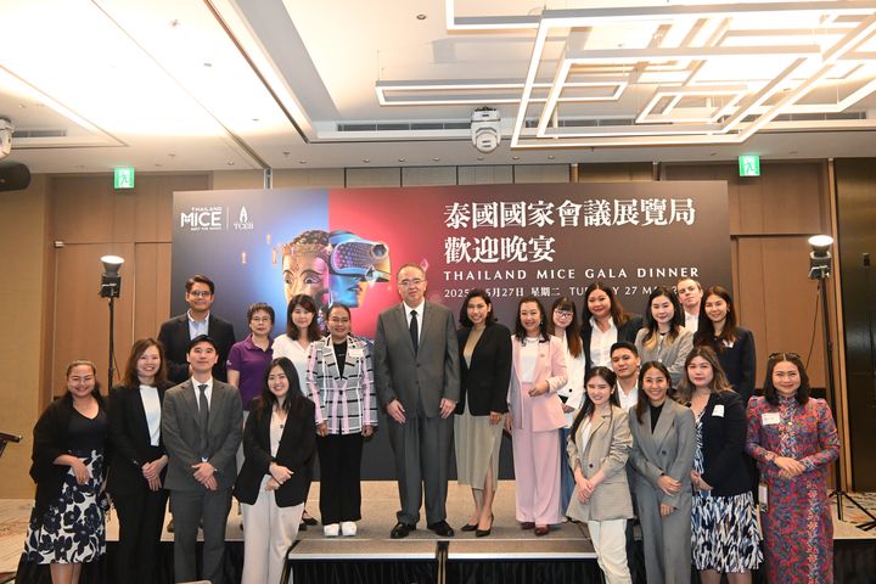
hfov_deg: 63.2
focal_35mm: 29
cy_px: 292
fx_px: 712
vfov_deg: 44.6
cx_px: 438
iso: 4000
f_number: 7.1
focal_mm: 19.5
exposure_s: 1/60
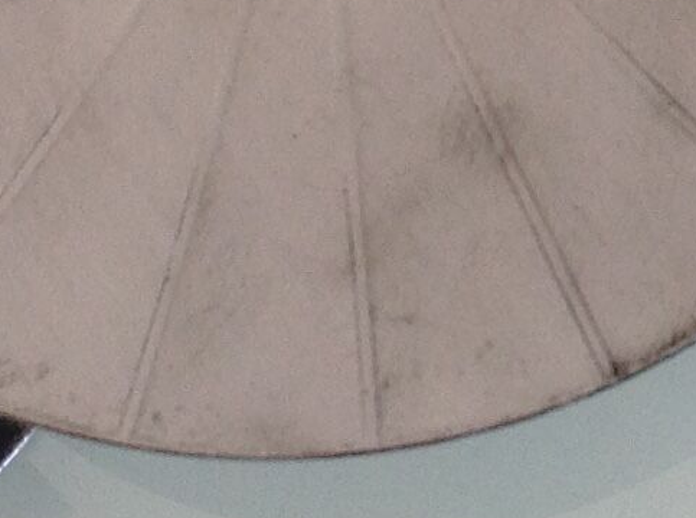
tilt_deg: -79.1
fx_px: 3772
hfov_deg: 10.3
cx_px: 935
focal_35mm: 188
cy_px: 36
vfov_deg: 7.8
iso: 64
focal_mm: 4.28
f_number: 2.4
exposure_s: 1/60
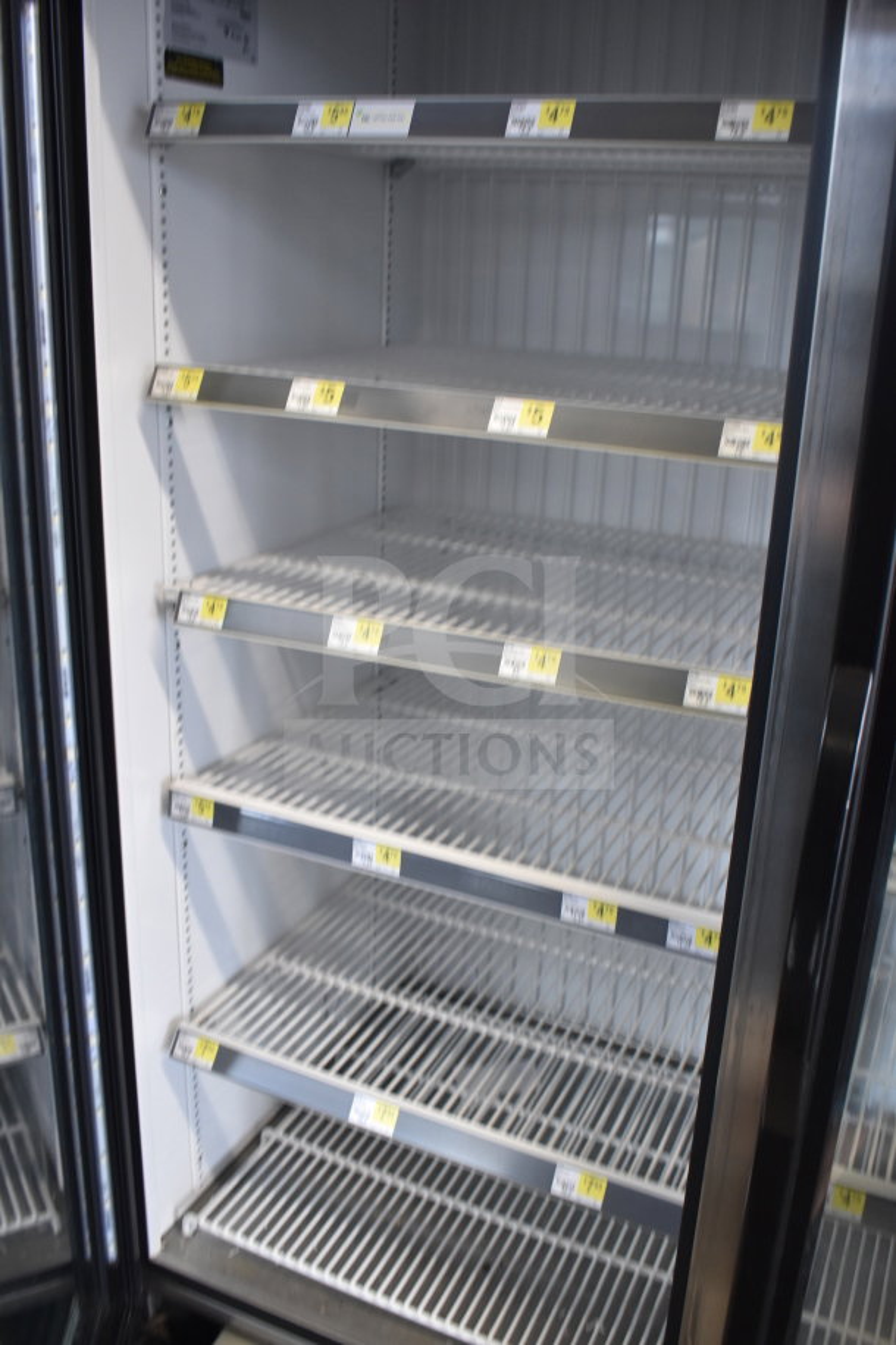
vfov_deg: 57.2
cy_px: 672
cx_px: 448
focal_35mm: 33
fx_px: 1232
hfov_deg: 40.0
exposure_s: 1/30
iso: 900
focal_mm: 22
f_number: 3.8
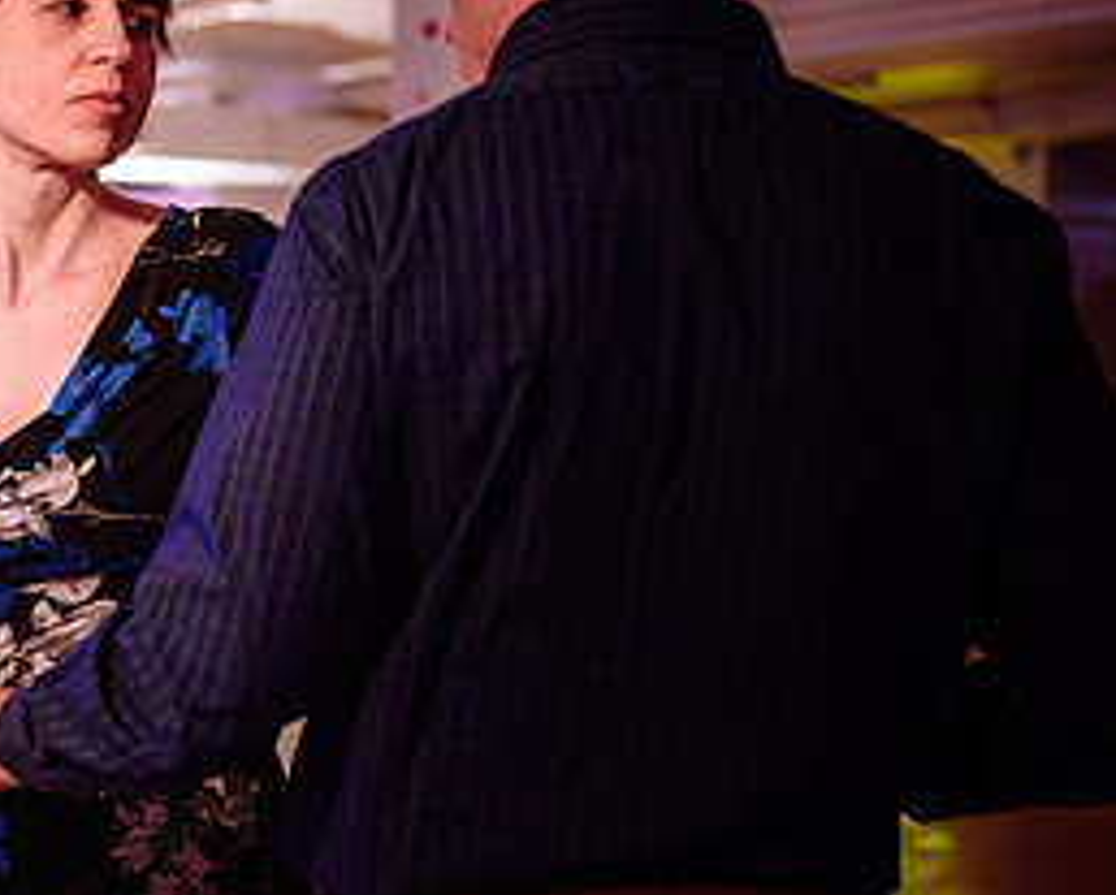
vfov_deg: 25.8
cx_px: -134
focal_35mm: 59
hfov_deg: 28.7
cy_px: 521
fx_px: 1951
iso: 2500
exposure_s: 1/320
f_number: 1.4
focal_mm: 28
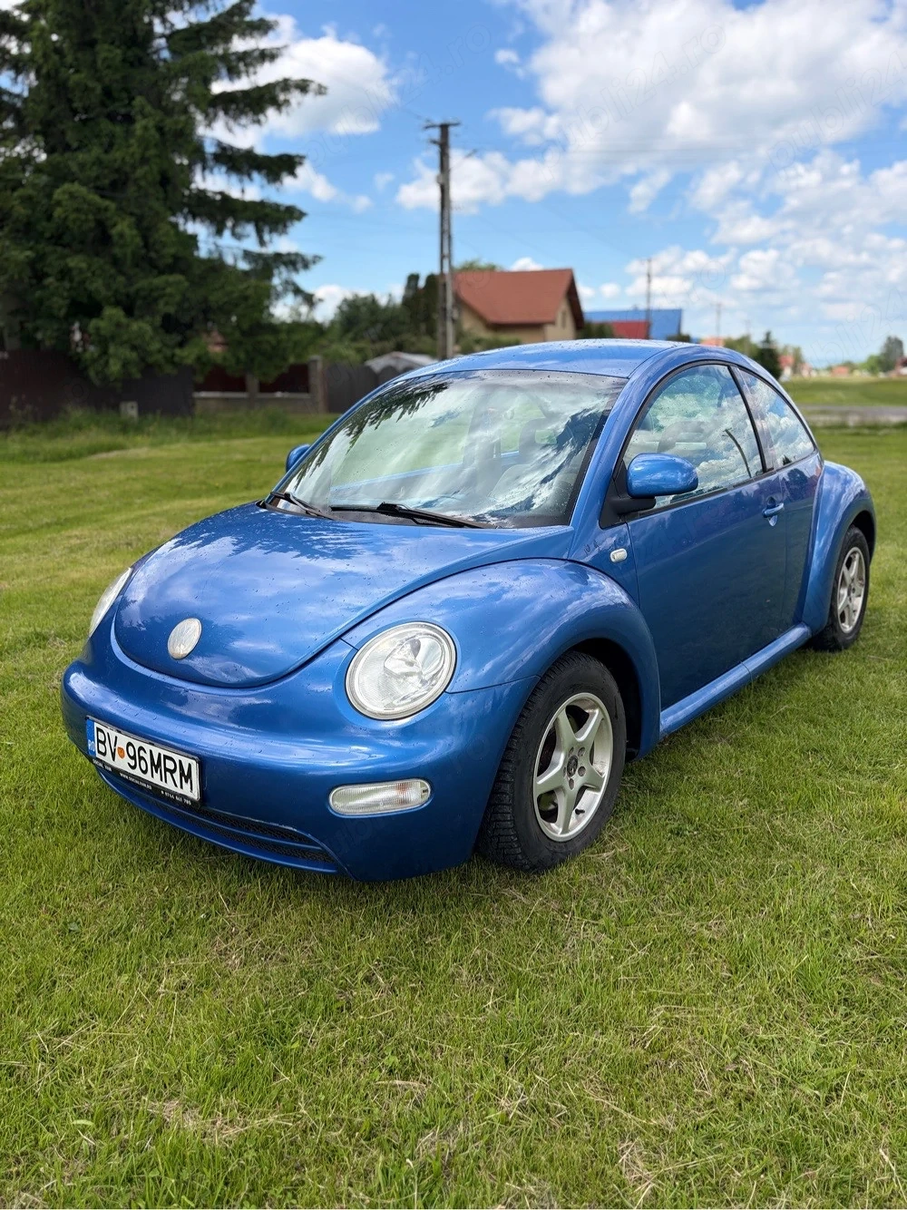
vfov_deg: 67.3
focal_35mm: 26
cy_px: 605
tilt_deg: -14.6
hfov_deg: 53.0
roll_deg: +0.6
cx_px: 454
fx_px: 909
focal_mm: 5.96
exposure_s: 1/2141
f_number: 1.6
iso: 50
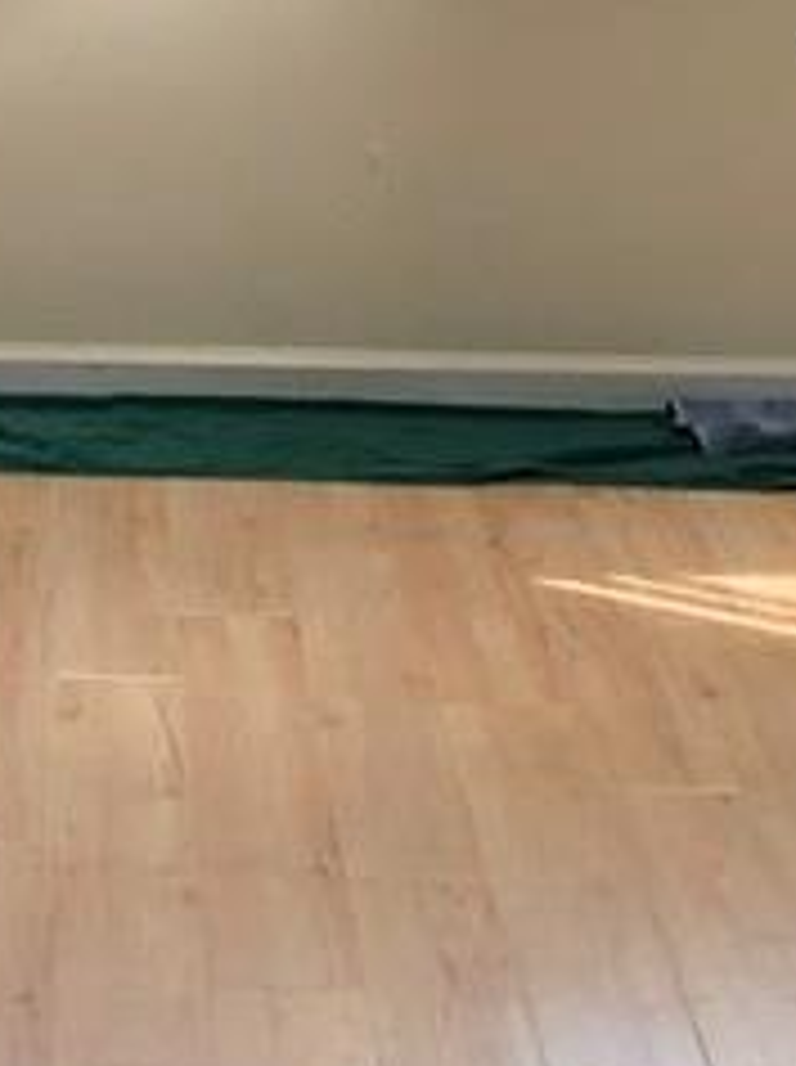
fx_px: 4366
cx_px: -274
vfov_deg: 13.7
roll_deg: +0.0
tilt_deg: -7.0
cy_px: -58
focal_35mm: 142
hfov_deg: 10.2
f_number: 1.8
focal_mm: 3.99
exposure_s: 1/206
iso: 20
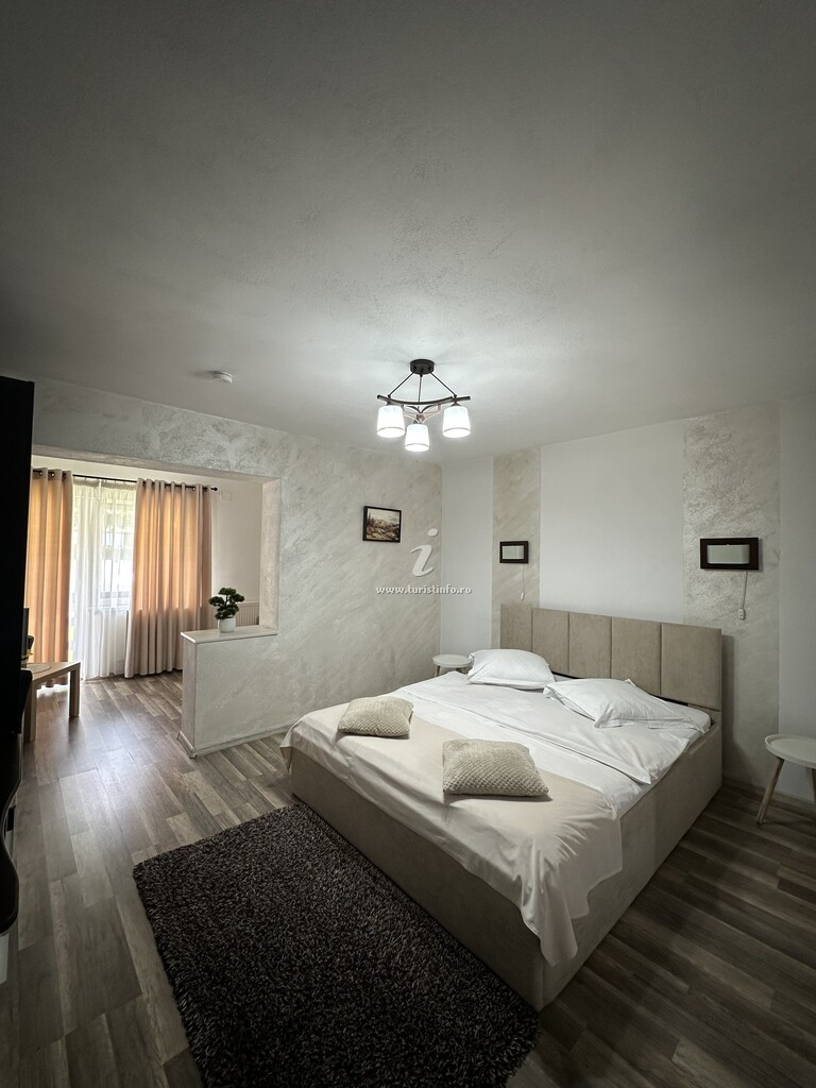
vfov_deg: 102.1
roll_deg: -1.2
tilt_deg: +2.5
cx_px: 408
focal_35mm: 14
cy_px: 544
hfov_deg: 85.7
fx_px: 440
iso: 160
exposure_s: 1/50
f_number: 2.2
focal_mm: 2.22
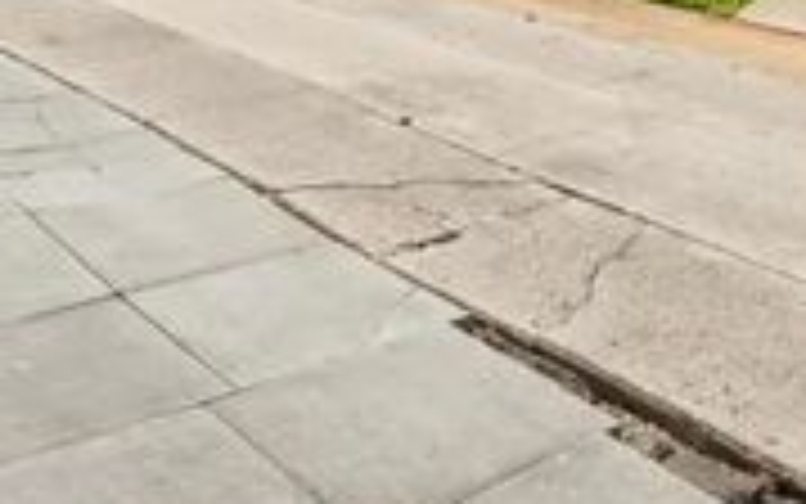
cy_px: -61
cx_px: 648
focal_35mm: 51
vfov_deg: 23.7
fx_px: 1121
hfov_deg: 38.1
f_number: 9
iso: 100
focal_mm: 14
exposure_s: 1/320
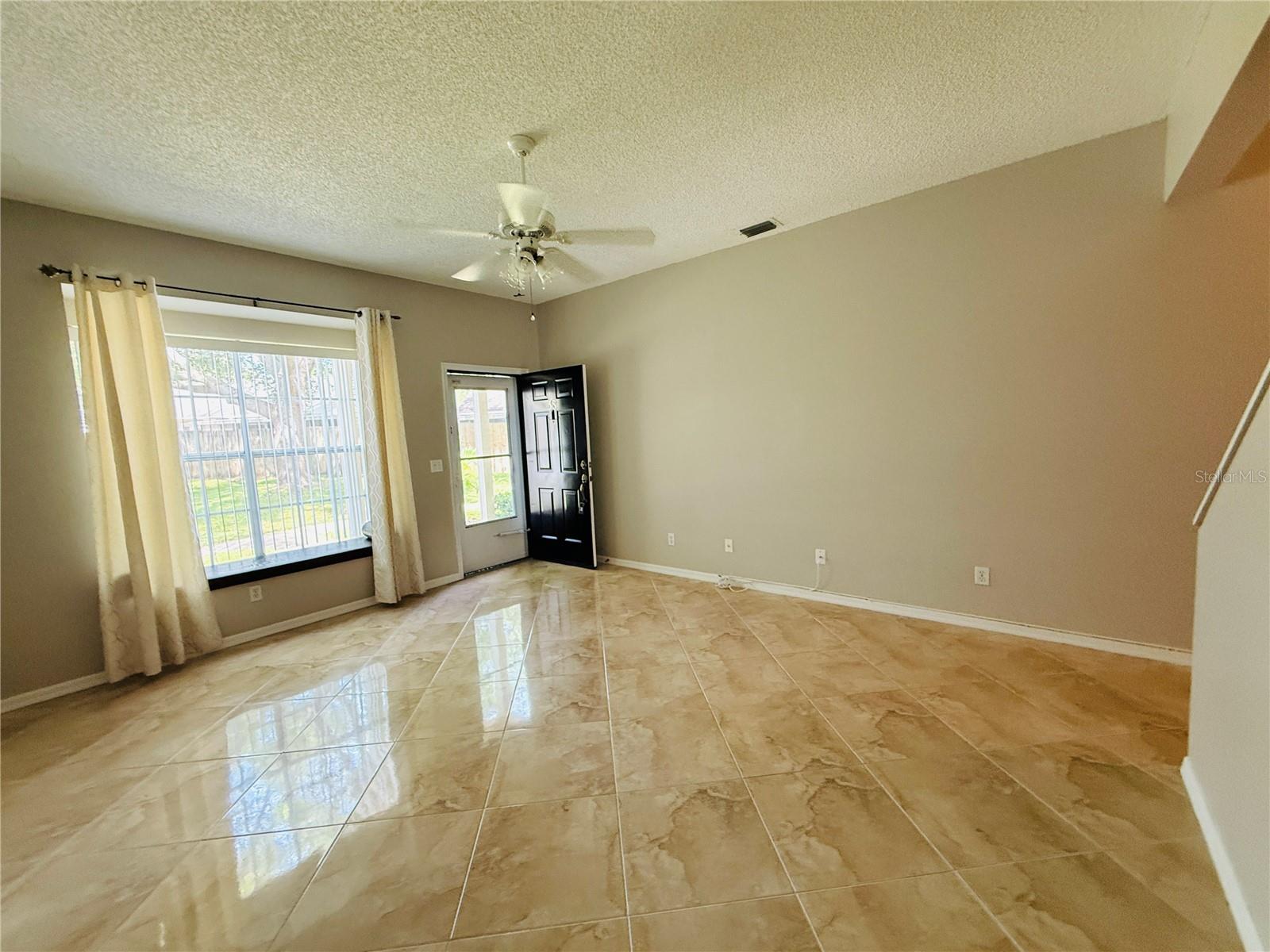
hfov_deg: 102.1
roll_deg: +2.6
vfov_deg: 85.7
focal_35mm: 14
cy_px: 476
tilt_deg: -3.3
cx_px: 635
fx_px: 514
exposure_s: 1/61
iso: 320
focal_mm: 2.22
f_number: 2.2
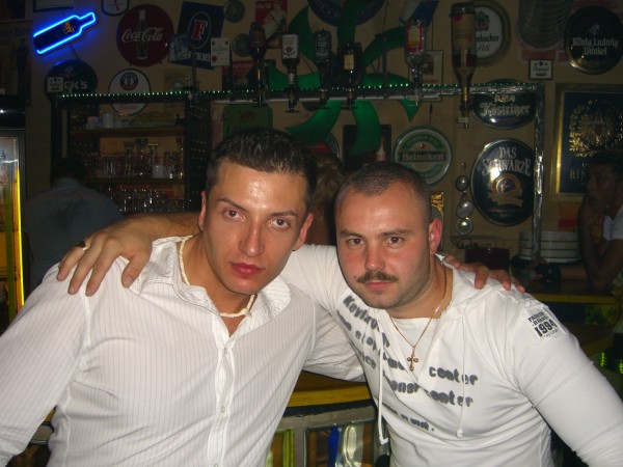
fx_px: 684
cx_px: 312
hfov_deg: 49.0
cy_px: 234
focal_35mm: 38
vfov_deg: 37.7
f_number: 2.8
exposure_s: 1/60
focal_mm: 7.9
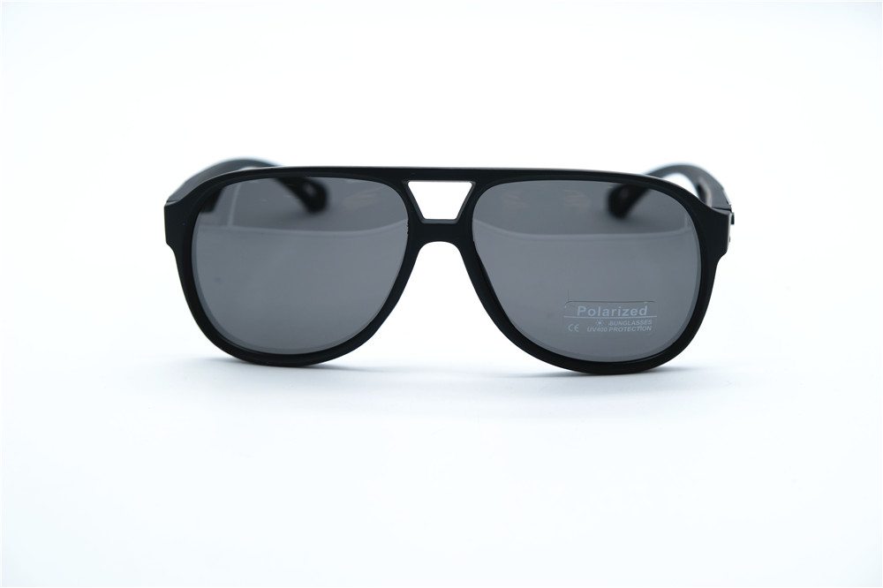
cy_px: 294
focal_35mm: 54
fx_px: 1324
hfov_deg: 36.9
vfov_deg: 25.0
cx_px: 442
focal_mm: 35.8
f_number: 4.5
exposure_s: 1/240
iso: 160
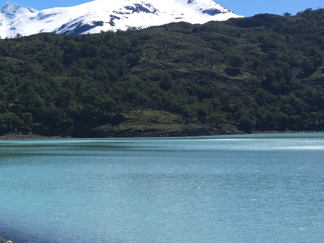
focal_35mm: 77
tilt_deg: +5.4
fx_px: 721
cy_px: 78
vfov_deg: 19.1
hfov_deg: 23.4
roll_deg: +0.7
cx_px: -54
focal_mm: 4.15
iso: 25
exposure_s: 1/2024
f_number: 2.2
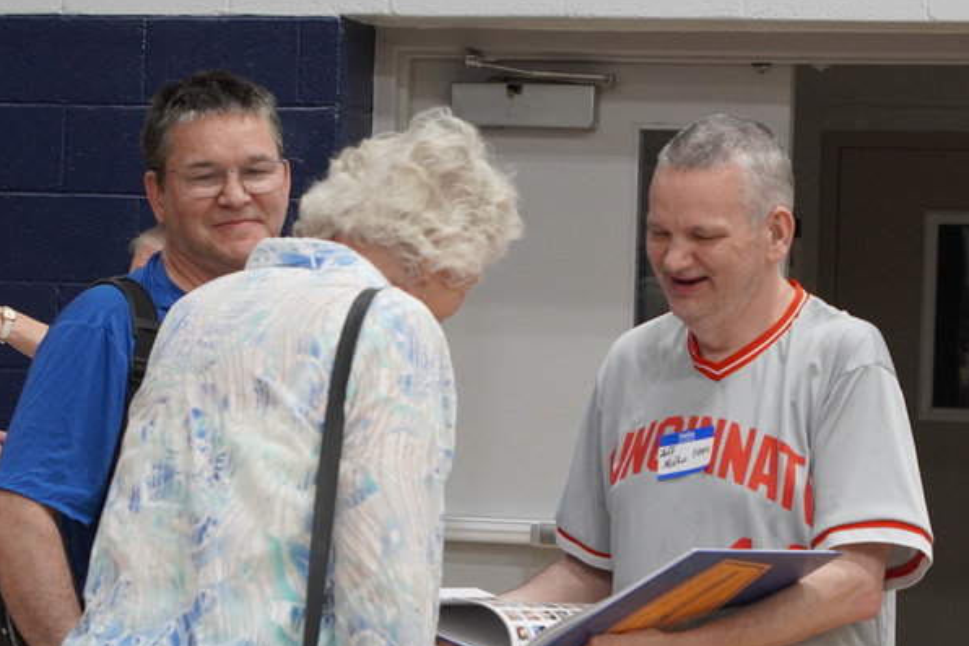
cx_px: 491
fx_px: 3817
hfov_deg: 14.5
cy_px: 533
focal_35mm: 142
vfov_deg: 9.6
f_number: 4
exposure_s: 1/160
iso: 1000
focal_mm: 55
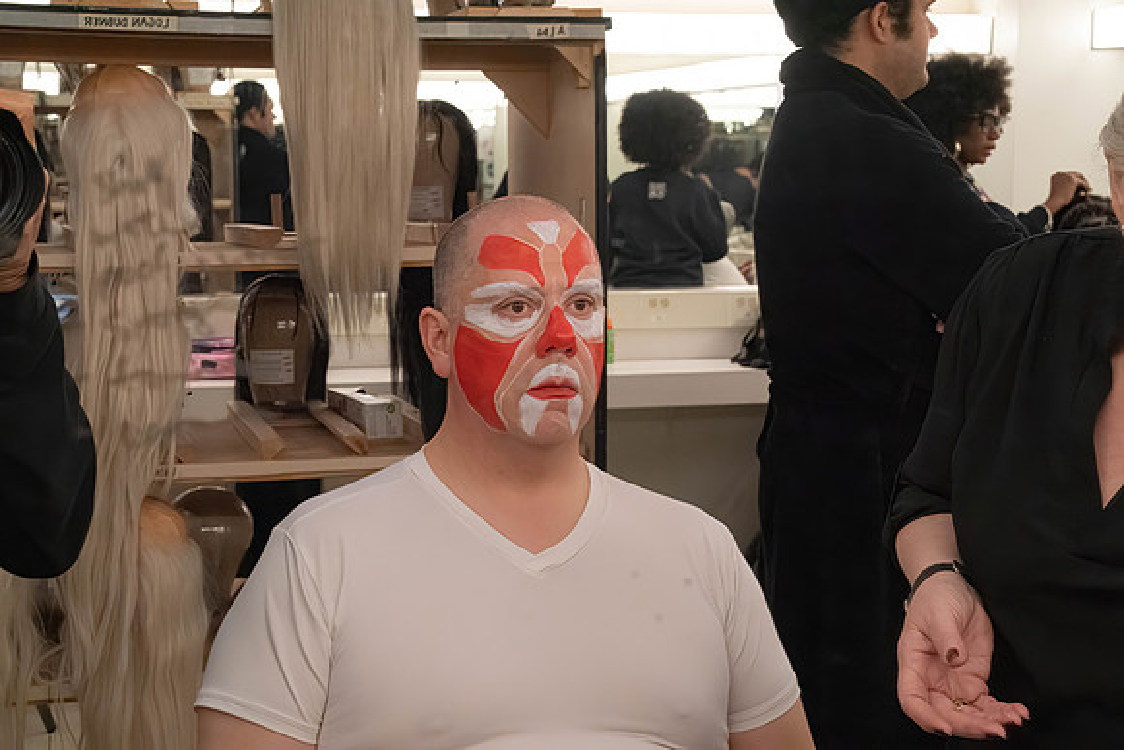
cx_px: 562
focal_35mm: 70
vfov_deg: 19.5
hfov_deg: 28.8
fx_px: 2186
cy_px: 375
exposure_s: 1/500
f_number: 11
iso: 16000
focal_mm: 70
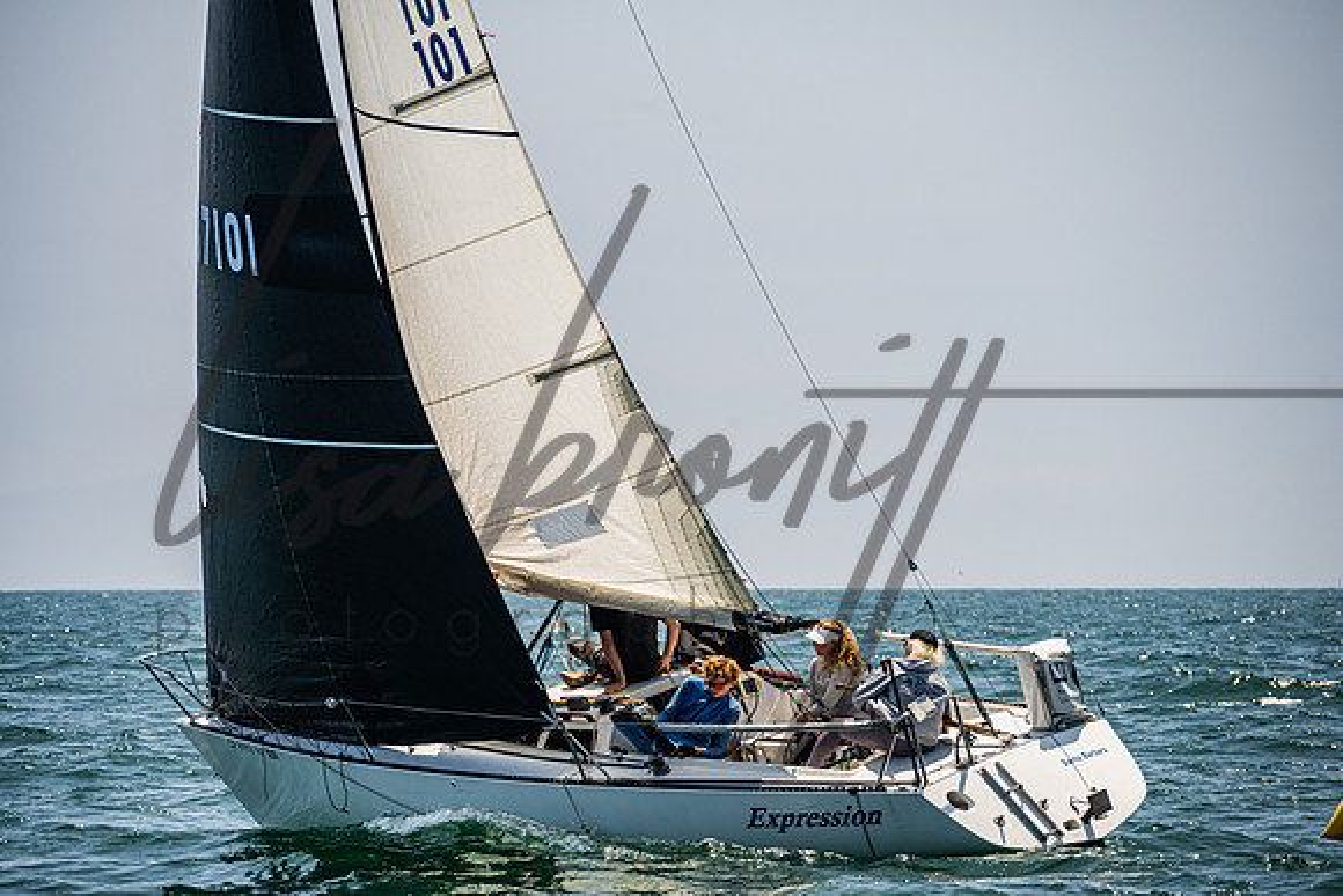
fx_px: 10391
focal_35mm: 278
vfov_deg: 4.9
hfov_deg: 7.4
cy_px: 448
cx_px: 672
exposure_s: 1/2500
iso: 500
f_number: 8
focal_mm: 270
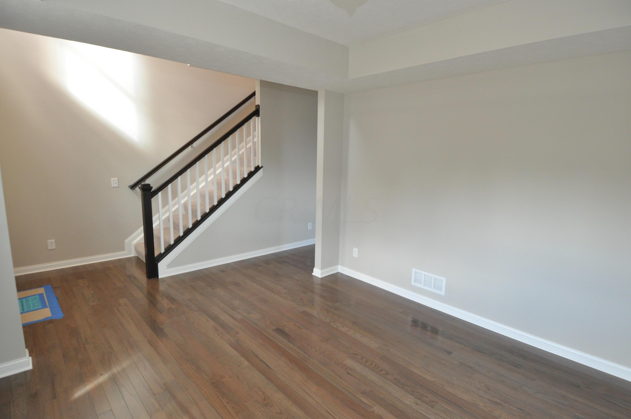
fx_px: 315
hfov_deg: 90.1
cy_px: 210
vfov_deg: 67.2
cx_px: 316
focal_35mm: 18
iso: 1000
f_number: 6.3
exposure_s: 1/80
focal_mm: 12
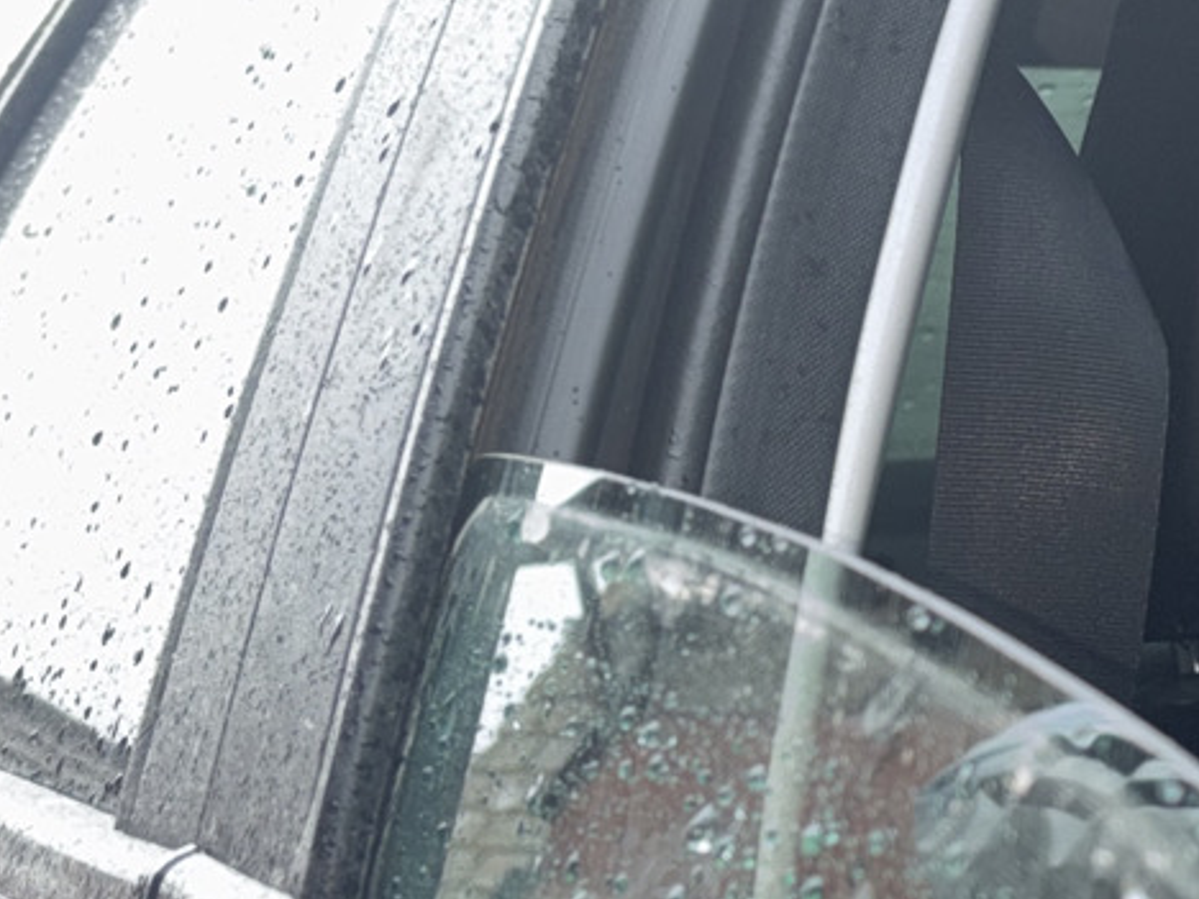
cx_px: 1509
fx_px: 3845
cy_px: 341
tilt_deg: +1.3
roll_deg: +3.5
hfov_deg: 16.8
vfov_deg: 13.3
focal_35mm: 111
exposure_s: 1/30
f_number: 1.6
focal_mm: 5.96
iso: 64
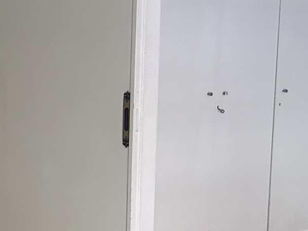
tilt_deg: -4.6
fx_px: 730
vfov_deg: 18.0
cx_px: -173
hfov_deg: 20.0
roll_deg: +0.5
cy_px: 127
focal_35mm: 82
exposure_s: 1/60
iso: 250
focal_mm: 5.7
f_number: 1.5
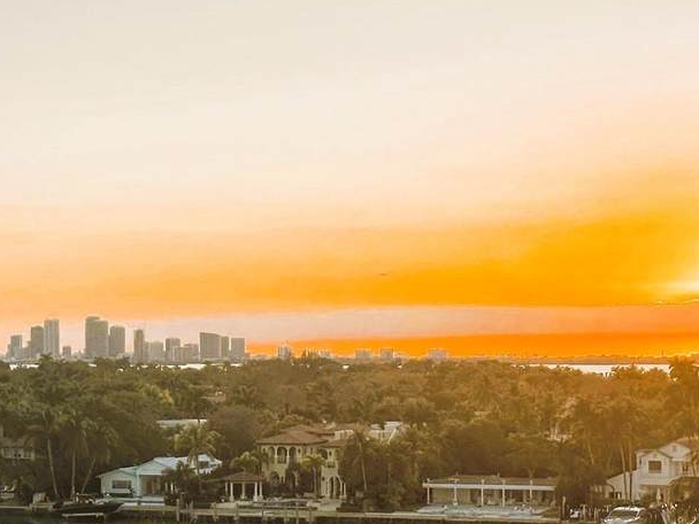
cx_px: 281
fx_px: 2039
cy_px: 375
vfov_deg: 14.6
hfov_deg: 19.4
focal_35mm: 101
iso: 64
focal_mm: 6.86
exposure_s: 1/1613
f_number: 1.78
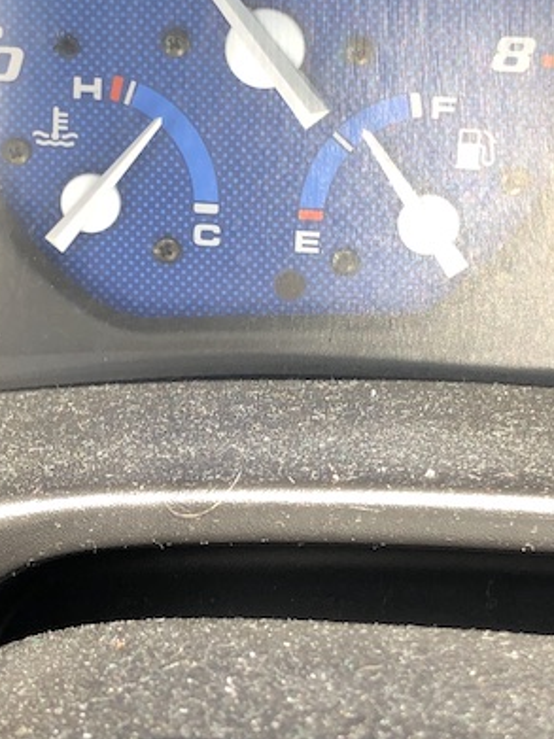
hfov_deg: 17.1
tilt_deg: -33.3
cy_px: 363
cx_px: 187
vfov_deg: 22.8
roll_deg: +0.2
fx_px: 1836
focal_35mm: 86
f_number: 1.8
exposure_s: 1/120
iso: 32
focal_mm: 3.99
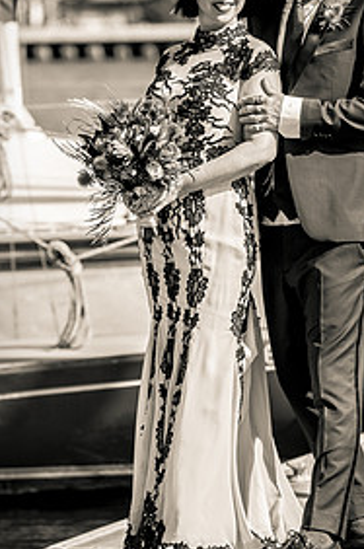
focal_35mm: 319
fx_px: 4856
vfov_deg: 6.5
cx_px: 256
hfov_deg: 4.3
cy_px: 162
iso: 200
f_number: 5.6
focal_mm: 200
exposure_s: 1/200
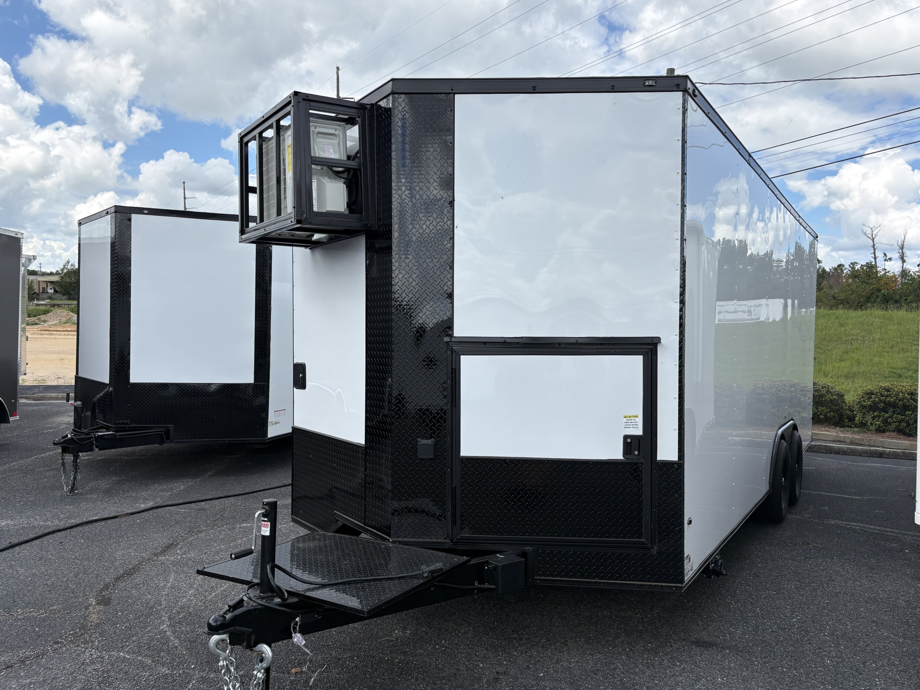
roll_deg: -0.8
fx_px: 718
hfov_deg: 65.3
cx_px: 462
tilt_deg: -2.1
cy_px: 352
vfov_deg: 51.4
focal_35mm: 27
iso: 50
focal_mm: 5.96
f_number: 1.6
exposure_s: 1/2865
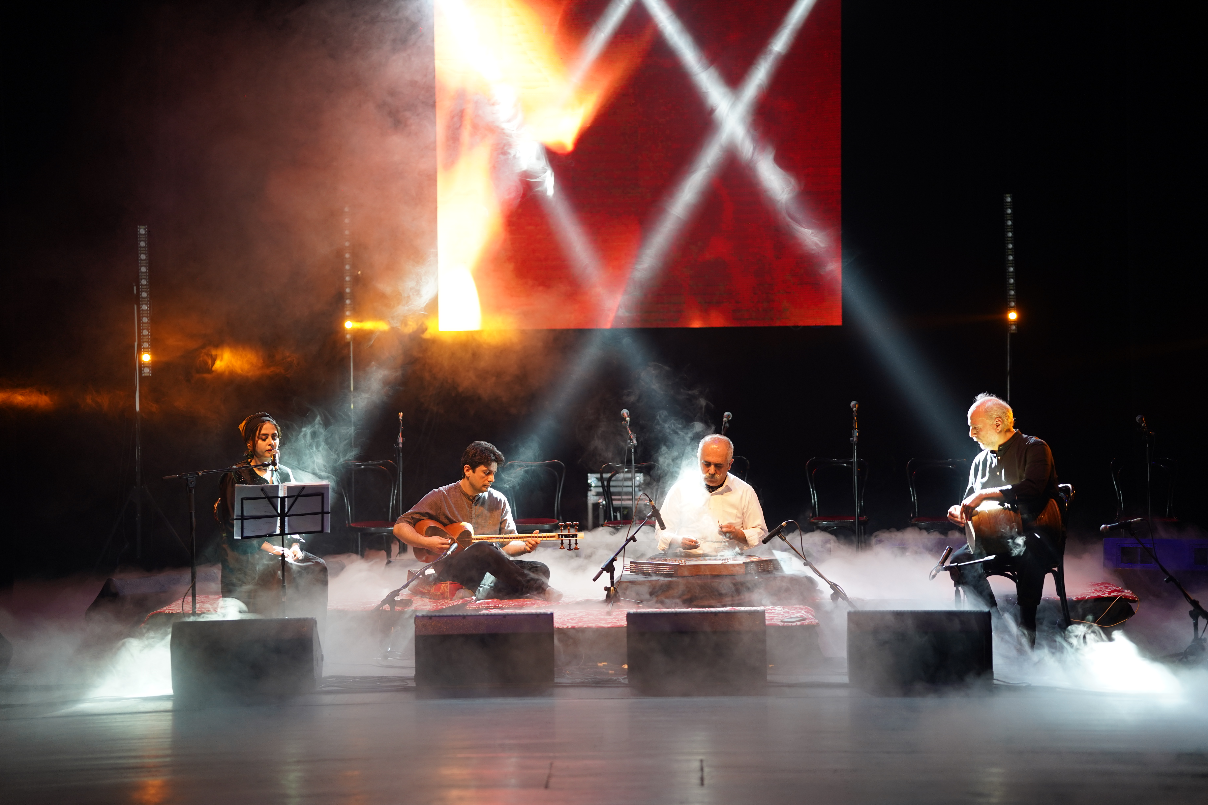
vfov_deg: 16.1
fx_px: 2852
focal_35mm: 85
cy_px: 402
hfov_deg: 23.9
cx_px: 604
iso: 320
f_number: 1.4
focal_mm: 85
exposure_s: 1/100
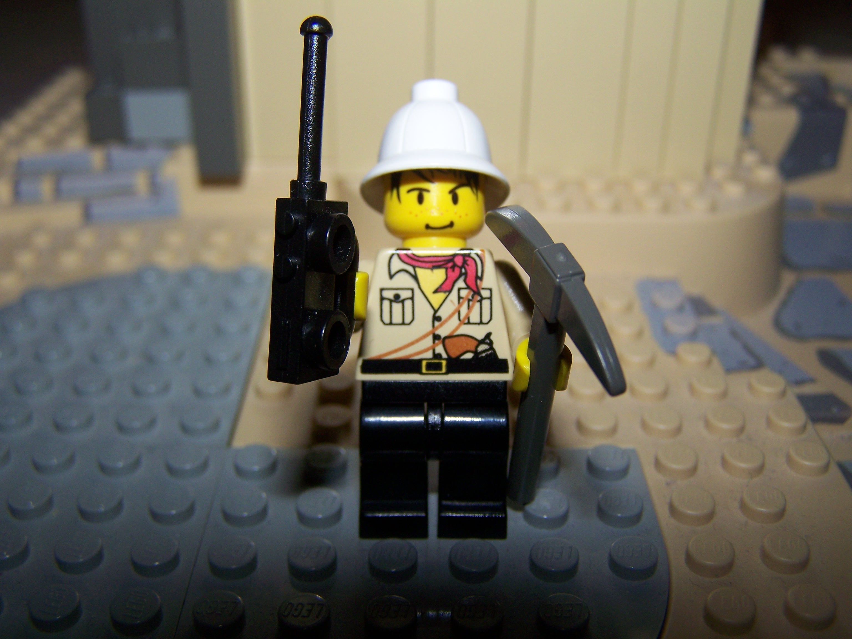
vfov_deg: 37.7
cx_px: 426
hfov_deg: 49.0
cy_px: 320
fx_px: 935
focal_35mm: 38
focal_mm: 6.3
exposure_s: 1/60
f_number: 2.8
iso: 80
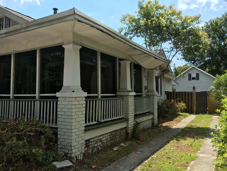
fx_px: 190
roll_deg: -0.4
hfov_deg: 61.7
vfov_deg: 48.2
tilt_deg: +3.3
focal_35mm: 29
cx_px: 114
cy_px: 86
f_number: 2.2
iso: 25
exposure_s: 1/905
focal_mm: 4.15
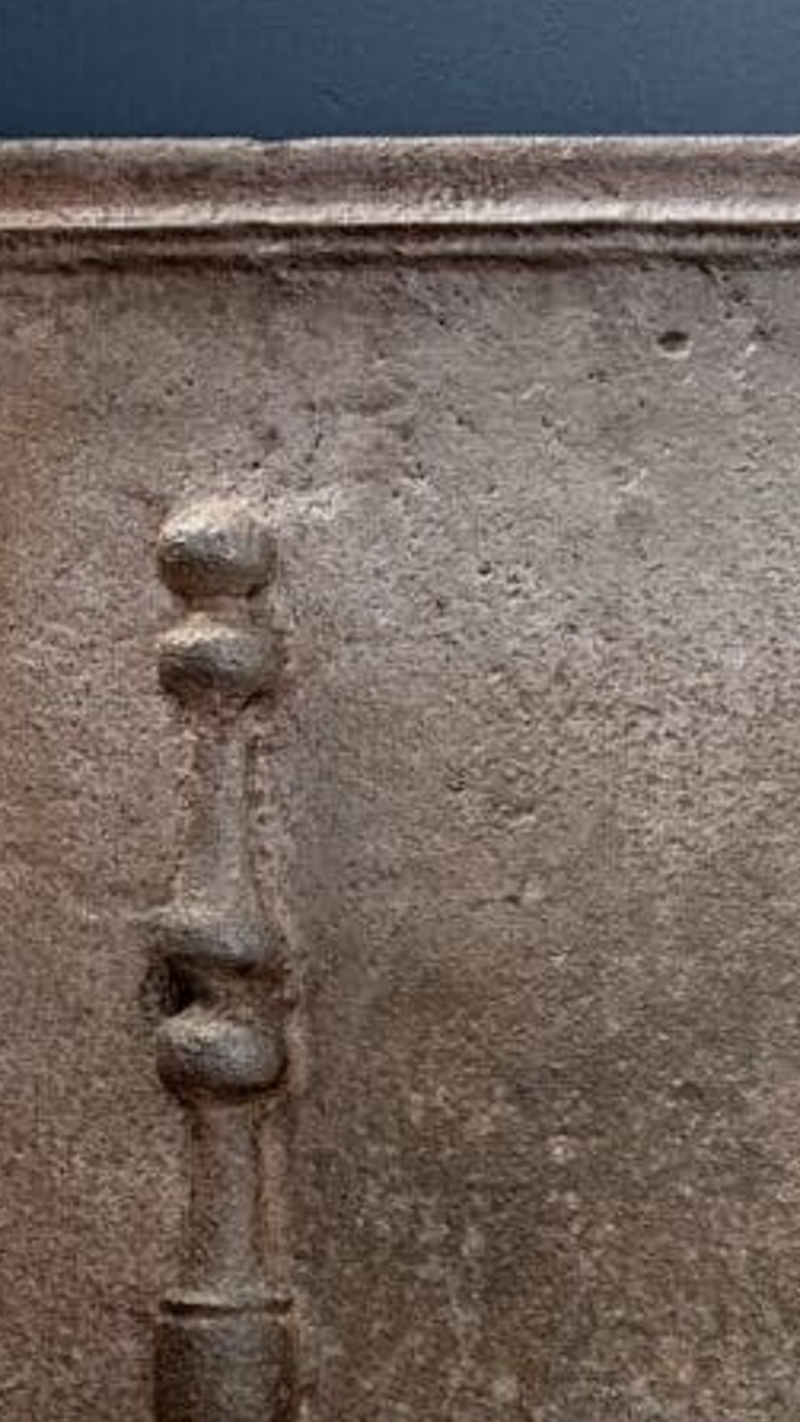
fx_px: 2262
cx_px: 1205
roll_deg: +1.1
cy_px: 1049
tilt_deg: -16.7
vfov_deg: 34.2
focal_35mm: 60
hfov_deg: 17.9
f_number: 1.78
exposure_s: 1/50
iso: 125
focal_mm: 6.86
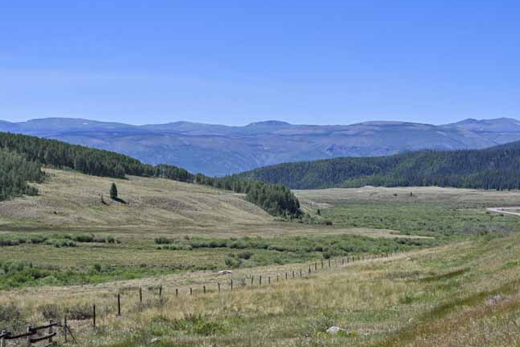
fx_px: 1271
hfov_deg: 23.1
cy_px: 197
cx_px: 244
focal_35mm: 88
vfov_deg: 15.5
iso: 64
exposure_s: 1/320
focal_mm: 71
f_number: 8
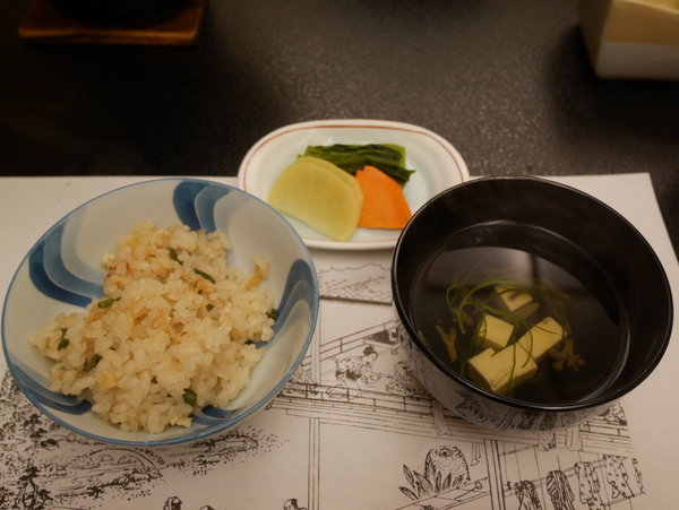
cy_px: 255
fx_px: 667
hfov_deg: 53.9
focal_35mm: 34
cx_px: 340
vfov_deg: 41.8
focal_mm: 17
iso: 1000
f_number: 4
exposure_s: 1/60
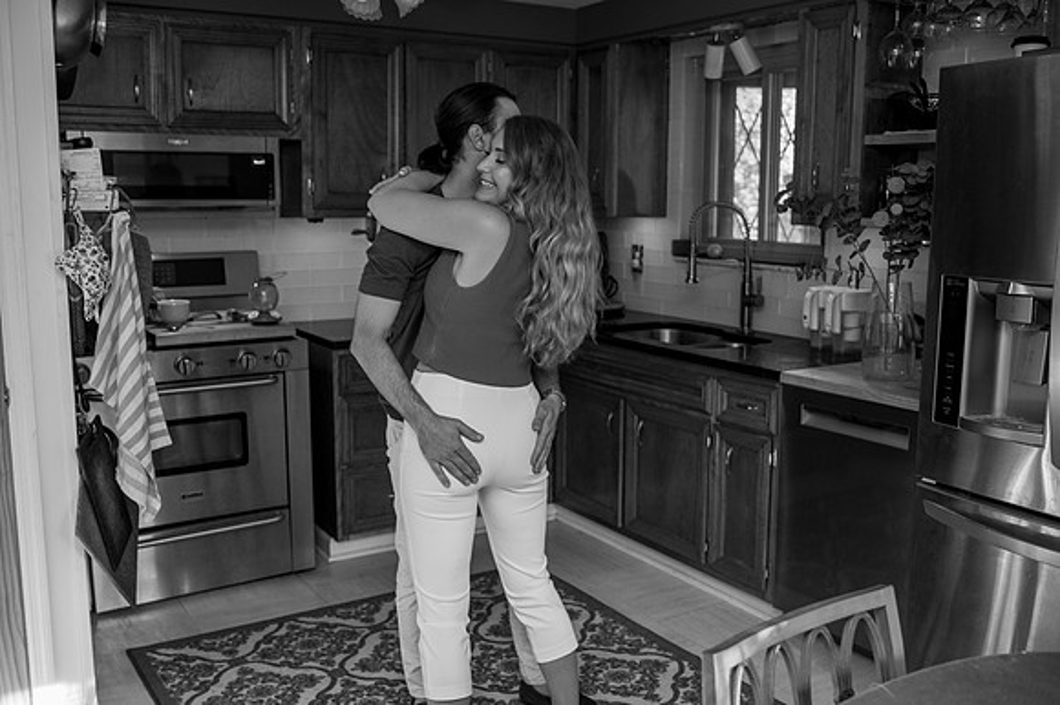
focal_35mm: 35
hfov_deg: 54.5
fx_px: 1030
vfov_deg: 37.8
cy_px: 352
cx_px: 530
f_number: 3.2
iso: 800
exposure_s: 1/200
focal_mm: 35
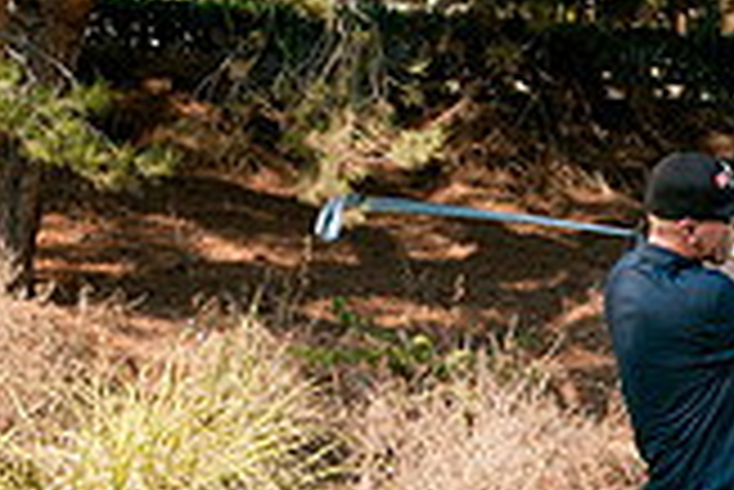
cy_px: 465
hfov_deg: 13.2
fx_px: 3041
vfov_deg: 9.2
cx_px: 982
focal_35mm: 149
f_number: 6.3
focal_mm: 28
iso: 250
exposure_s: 1/160
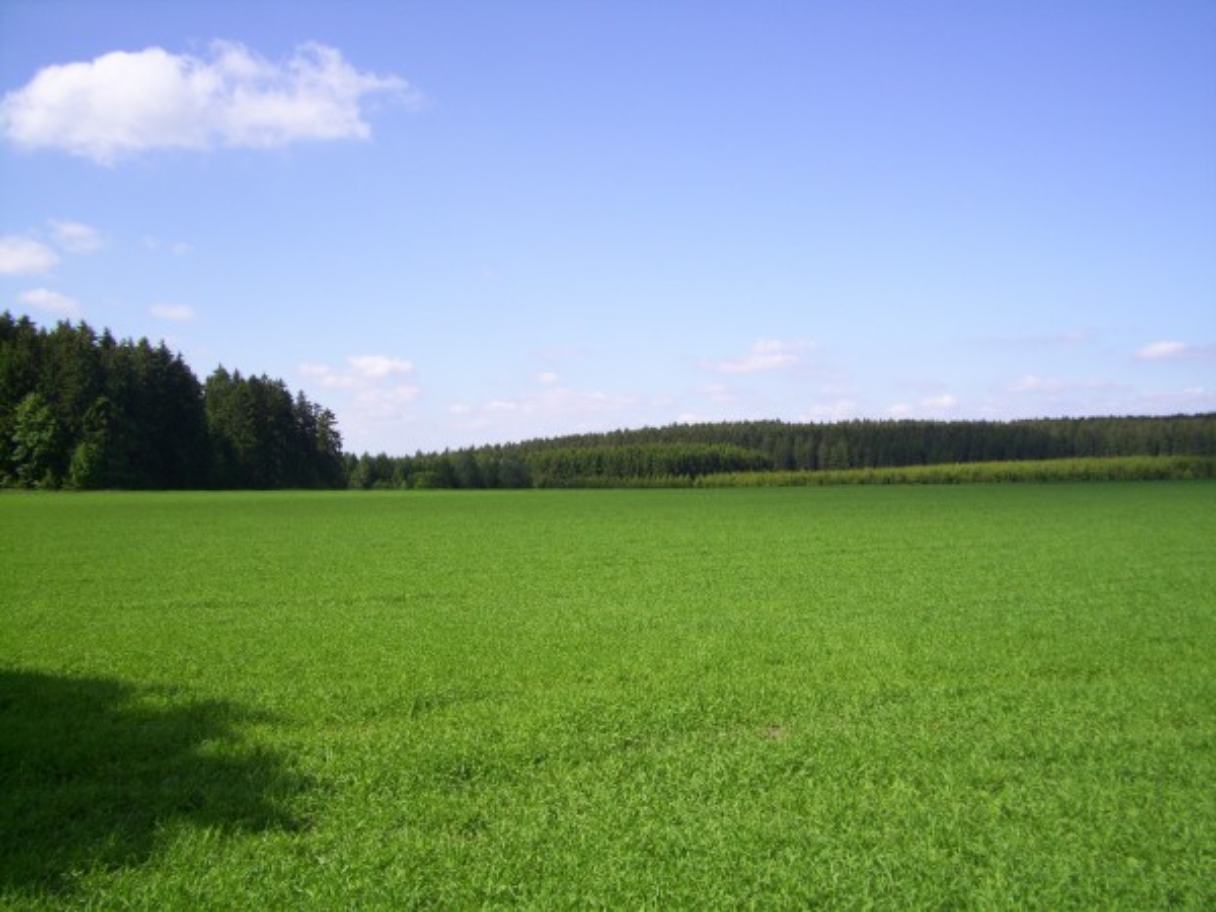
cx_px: 608
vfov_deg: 44.2
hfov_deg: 56.8
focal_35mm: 32
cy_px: 456
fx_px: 1124
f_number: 5.6
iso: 80
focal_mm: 5.7
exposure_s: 1/250
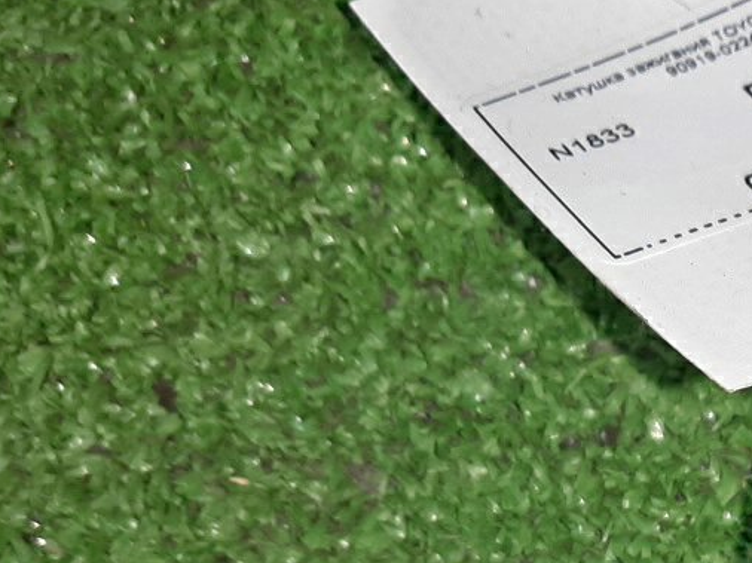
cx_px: 914
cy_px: 703
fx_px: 1607
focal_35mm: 74
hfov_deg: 23.9
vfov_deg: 18.7
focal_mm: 3.93
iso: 75
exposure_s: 1/50
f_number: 1.7
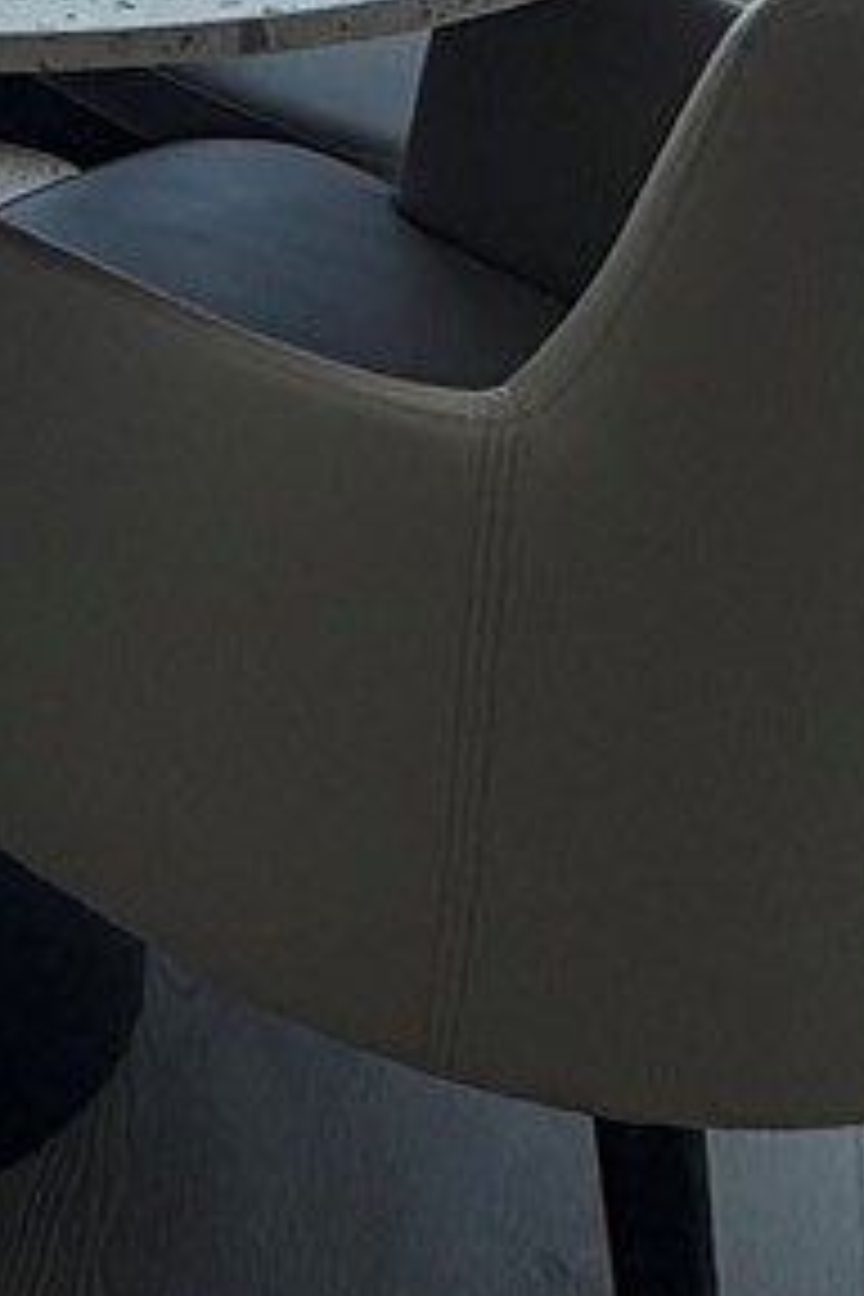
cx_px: -1048
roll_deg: +0.9
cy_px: -1166
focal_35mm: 81
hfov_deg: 13.5
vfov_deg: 18.4
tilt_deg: -0.6
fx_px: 2916
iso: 50
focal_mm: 2.22
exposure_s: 1/502
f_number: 2.2
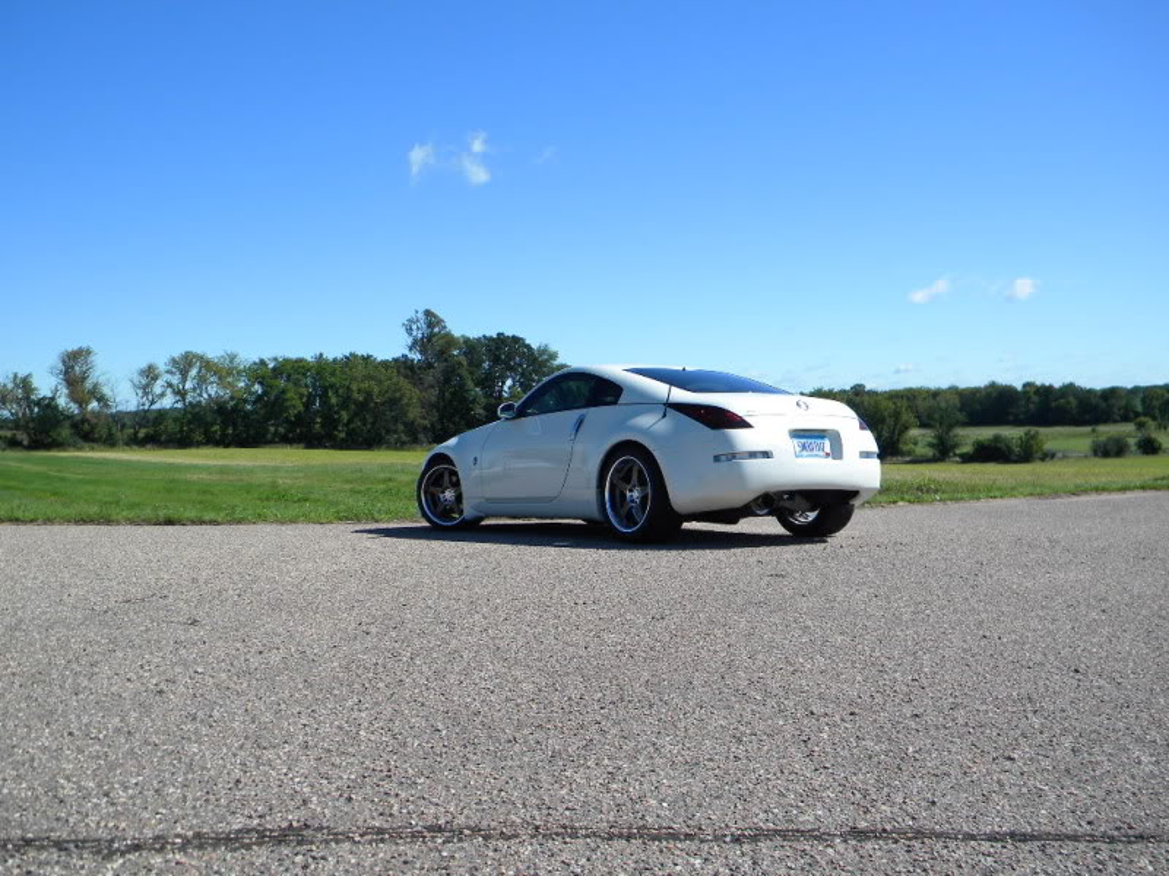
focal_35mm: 36
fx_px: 1216
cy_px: 438
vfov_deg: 39.7
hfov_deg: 51.4
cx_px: 584
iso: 80
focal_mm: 6.4
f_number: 7.4
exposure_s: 1/237
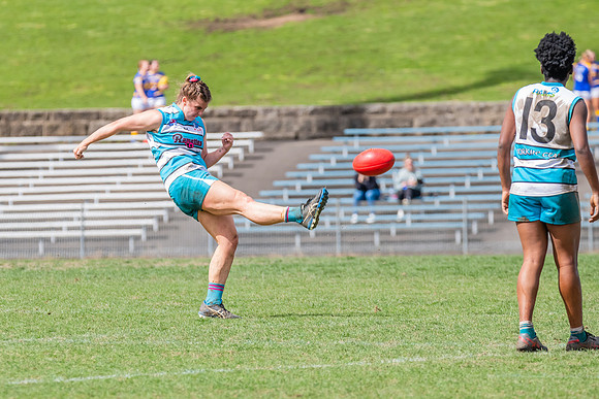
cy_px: 178
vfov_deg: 2.9
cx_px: 207
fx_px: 7976
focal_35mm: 479
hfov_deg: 4.3
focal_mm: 360
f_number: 10
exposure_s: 1/1600
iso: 800
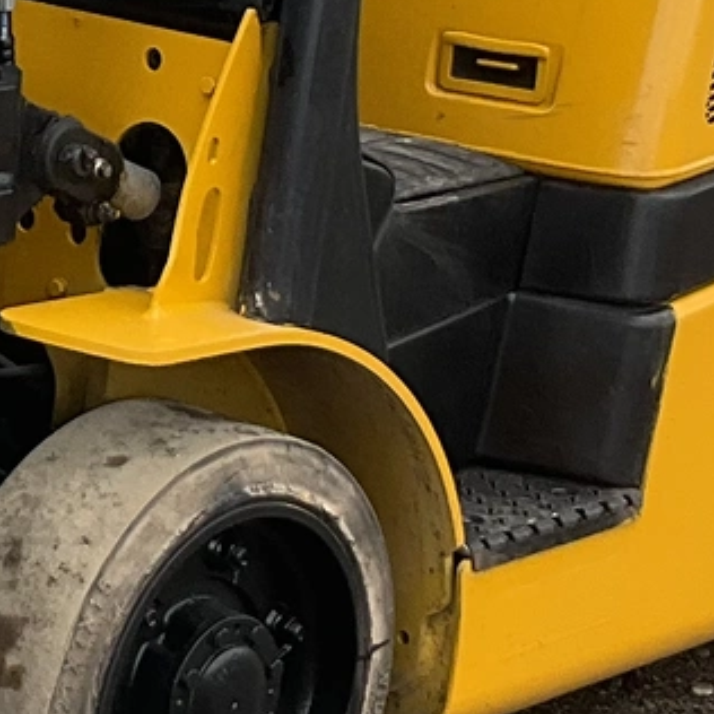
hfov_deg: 10.5
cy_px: 124
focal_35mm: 162
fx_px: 3780
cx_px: -219
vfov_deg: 10.7
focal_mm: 3
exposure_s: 1/419
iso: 25
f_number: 1.8
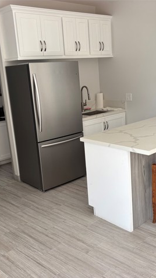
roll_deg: +4.0
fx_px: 280
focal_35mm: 38
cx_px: 94
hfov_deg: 31.1
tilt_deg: -13.8
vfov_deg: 52.8
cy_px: 139
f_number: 1.6
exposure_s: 1/276
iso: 50
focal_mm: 5.96
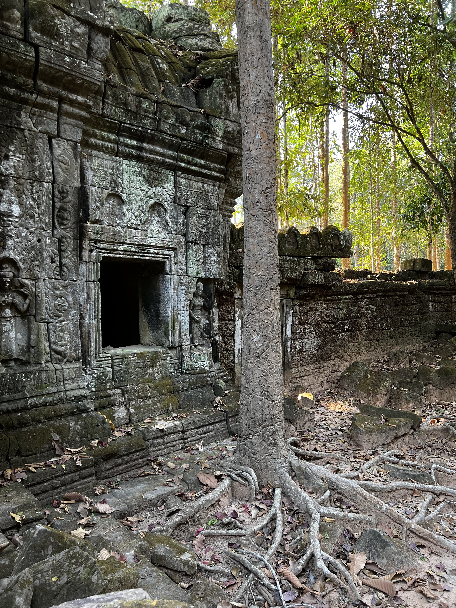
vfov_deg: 67.3
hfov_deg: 53.1
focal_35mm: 26
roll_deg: +1.2
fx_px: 457
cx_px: 228
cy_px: 304
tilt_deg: -0.5
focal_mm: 5.7
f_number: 1.5
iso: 125
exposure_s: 1/117
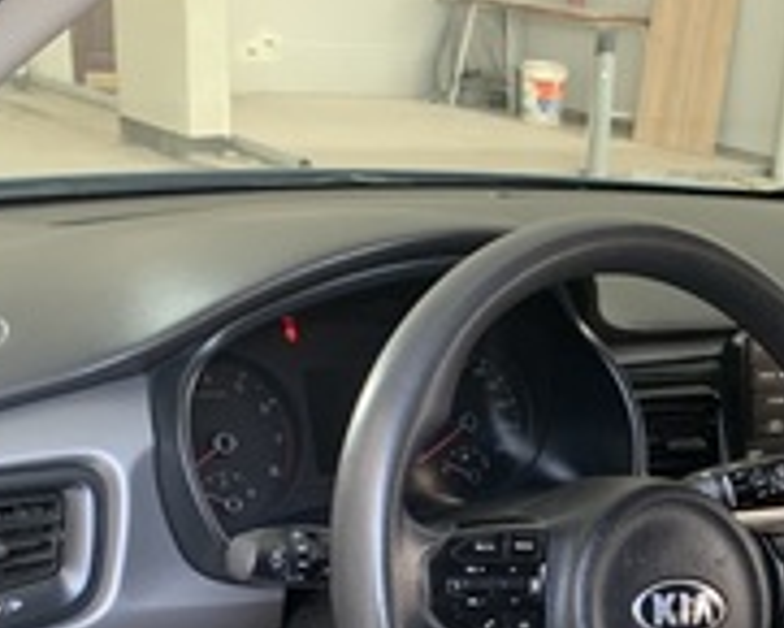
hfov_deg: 28.8
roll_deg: -7.3
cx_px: 648
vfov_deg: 22.4
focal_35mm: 64
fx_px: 1486
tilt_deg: -24.1
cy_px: 704
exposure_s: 1/60
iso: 250
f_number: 1.8
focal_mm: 4.25
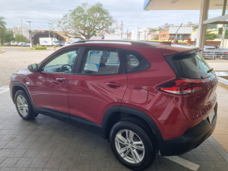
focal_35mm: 26
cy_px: 86
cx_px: 114
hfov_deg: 67.3
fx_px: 171
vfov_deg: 53.1
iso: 50
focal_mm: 5.4
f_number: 1.8
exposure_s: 1/341
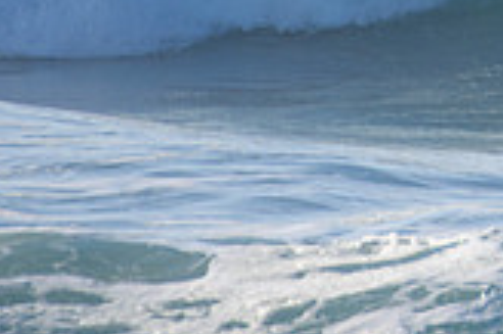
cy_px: -152
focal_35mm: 2653
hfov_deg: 0.8
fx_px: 37031
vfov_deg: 0.5
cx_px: 739
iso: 360
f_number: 5.6
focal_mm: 500
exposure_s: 1/2000
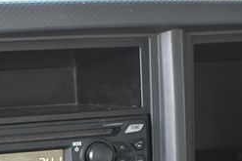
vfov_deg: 14.9
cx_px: 13
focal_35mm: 89
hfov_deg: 22.1
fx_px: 601
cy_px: 188
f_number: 4.2
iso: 1600
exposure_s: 1/125
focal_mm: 23
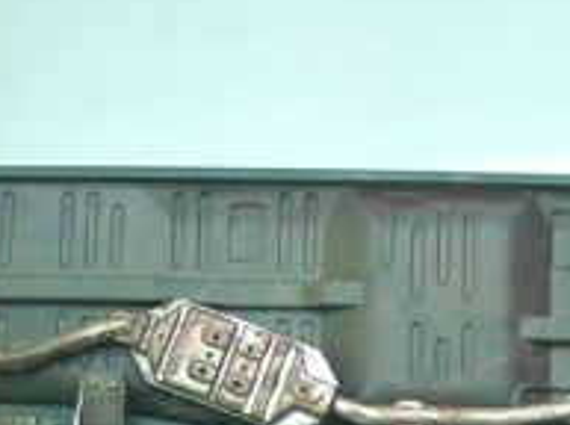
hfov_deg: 19.1
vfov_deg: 13.9
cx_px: 329
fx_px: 1693
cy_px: 512
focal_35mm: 103
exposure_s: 1/40
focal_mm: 5.8
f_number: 2.6
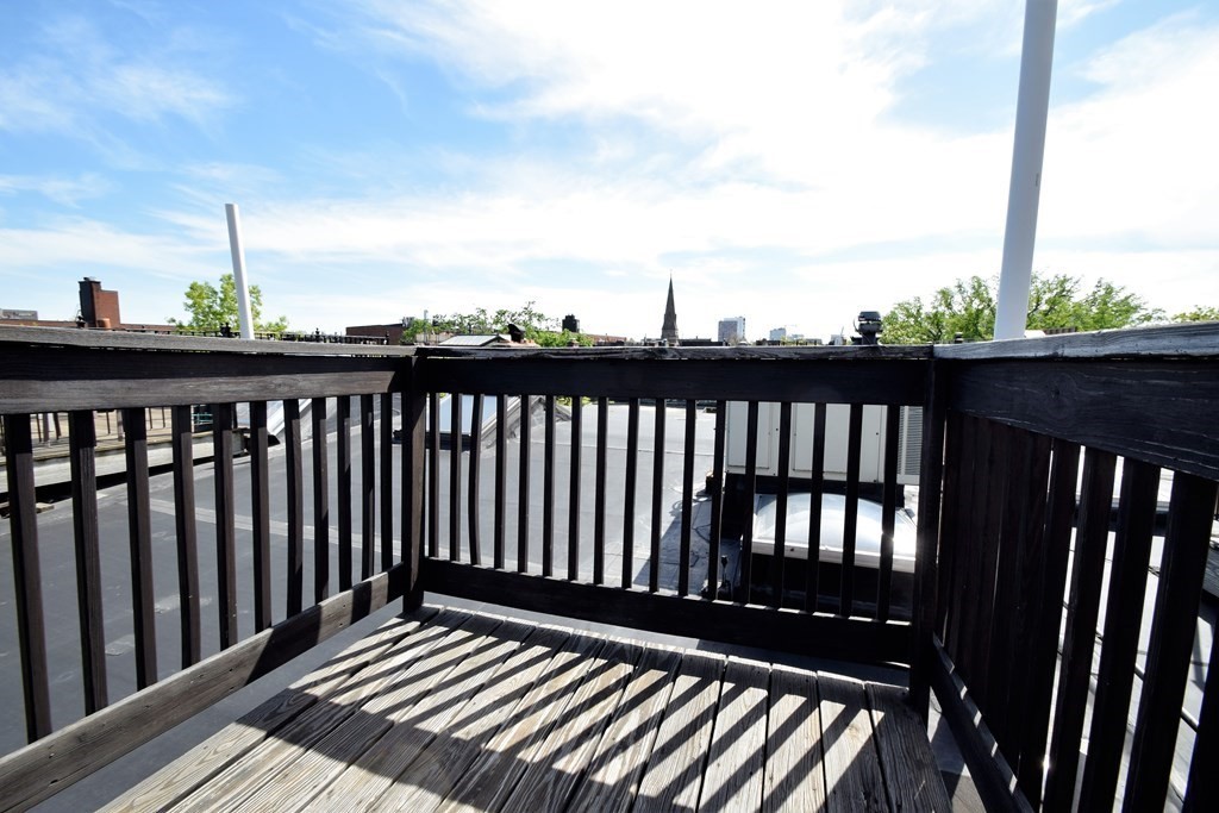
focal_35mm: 15
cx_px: 610
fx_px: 508
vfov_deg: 77.3
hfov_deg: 100.4
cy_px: 406
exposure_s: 1/250
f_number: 8
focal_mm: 10
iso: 200
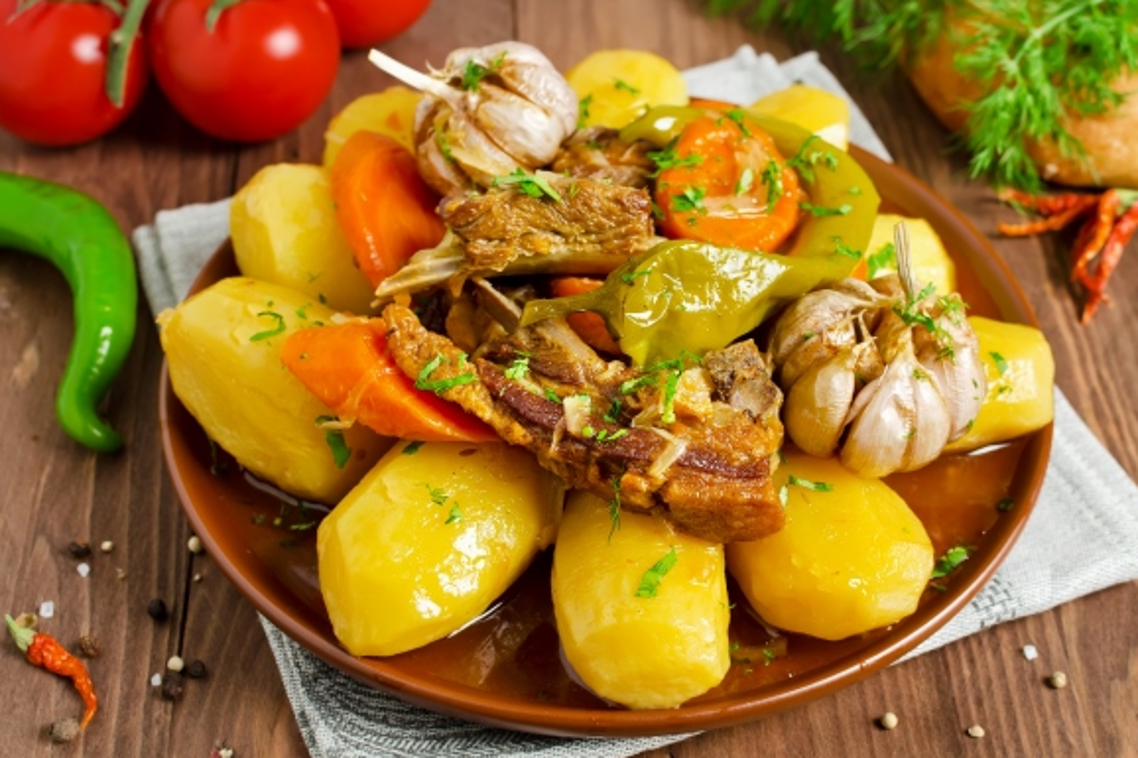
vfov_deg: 24.8
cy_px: 372
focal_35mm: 55
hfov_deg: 36.6
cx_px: 581
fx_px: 1723
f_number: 7.1
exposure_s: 1/125
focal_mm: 35
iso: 100
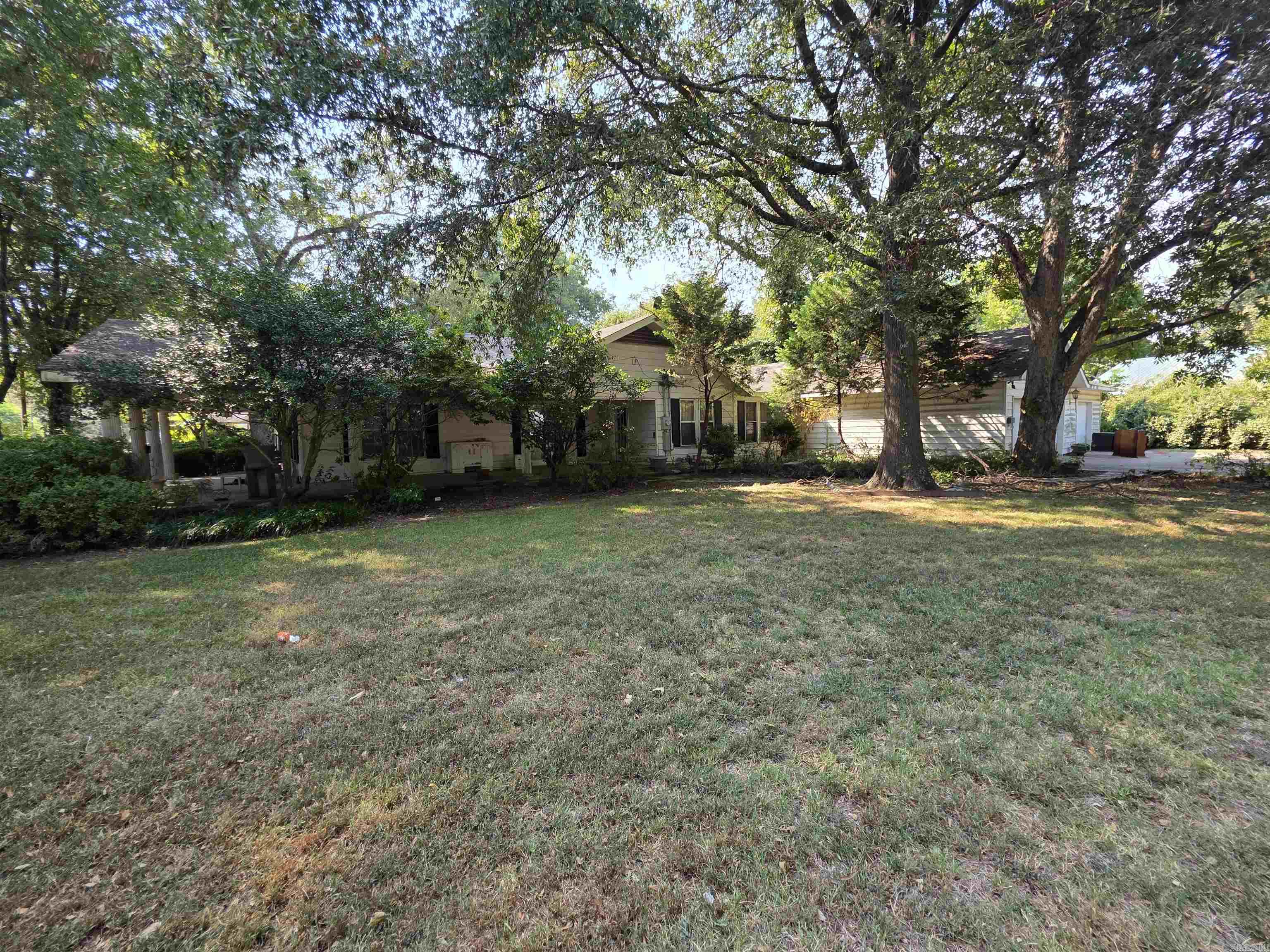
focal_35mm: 13
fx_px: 477
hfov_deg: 106.2
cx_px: 635
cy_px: 476
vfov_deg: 89.9
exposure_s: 1/279
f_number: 1.9
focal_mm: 2.2
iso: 40
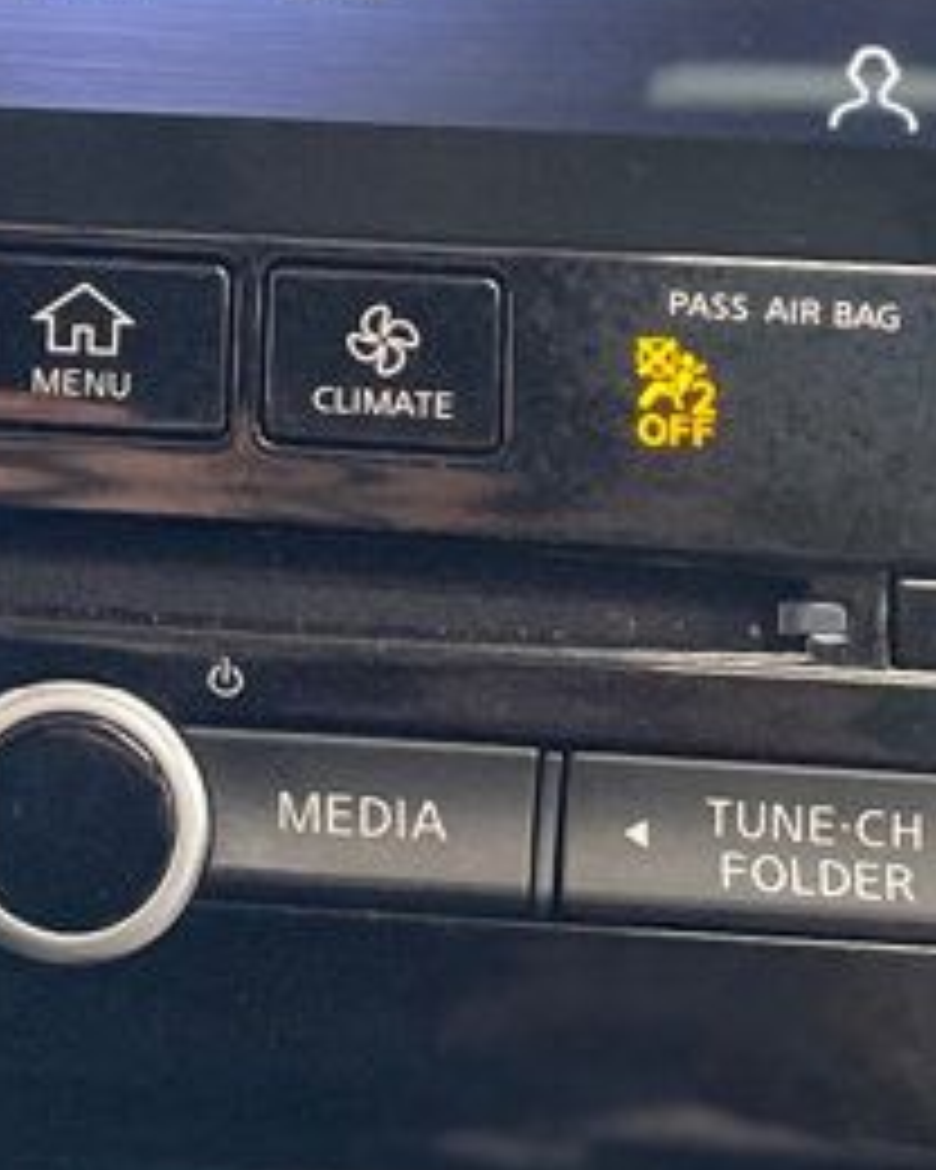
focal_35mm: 100
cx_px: -274
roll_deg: -0.9
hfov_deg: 14.7
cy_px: 76
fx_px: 3463
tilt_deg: -19.9
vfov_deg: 18.8
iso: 250
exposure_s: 1/60
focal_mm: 4.2
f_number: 1.6
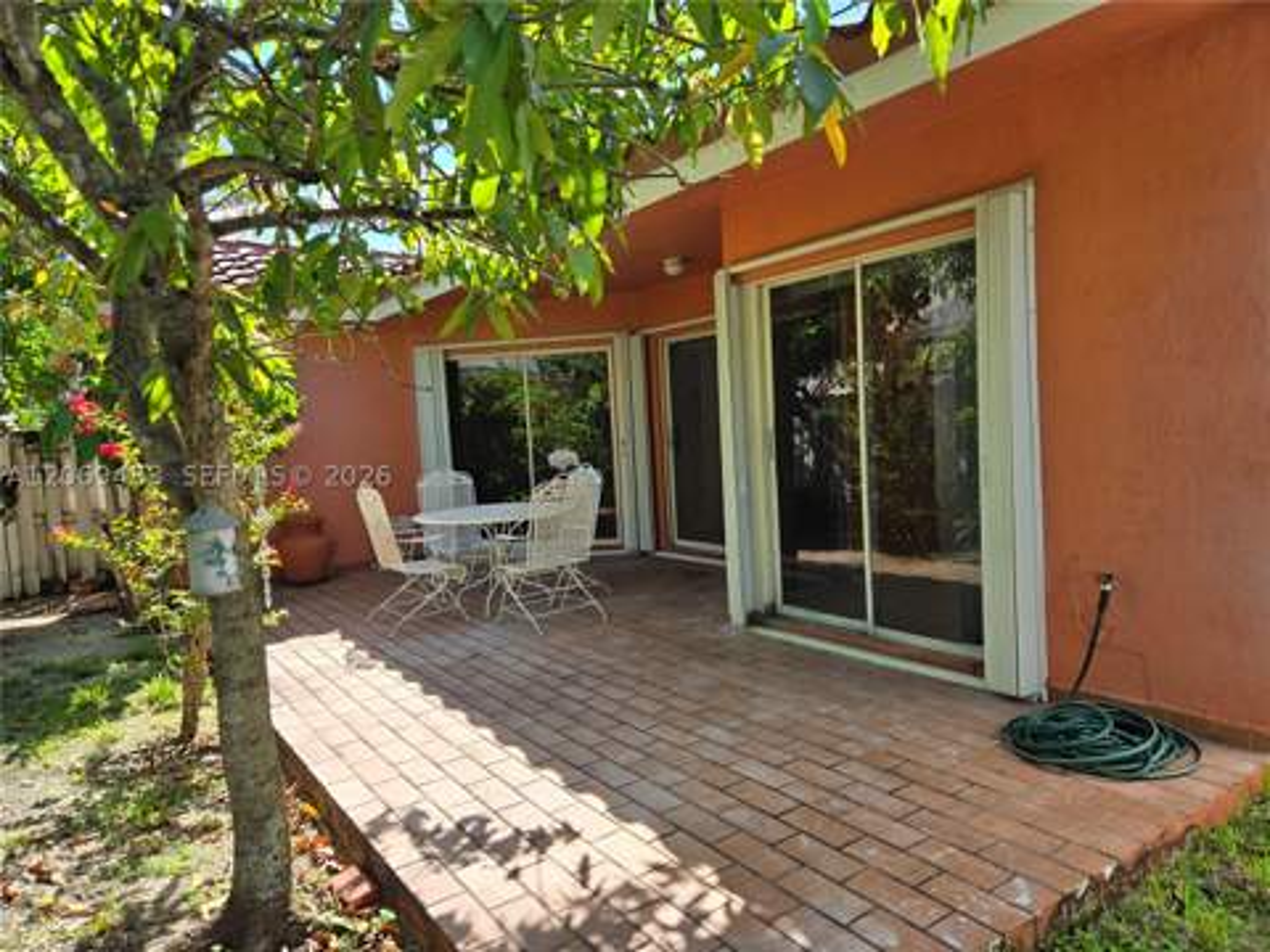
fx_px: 844
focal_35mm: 23
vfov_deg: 58.9
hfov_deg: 73.9
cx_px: 635
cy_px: 476
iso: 25
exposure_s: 1/912
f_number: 1.8
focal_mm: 5.4
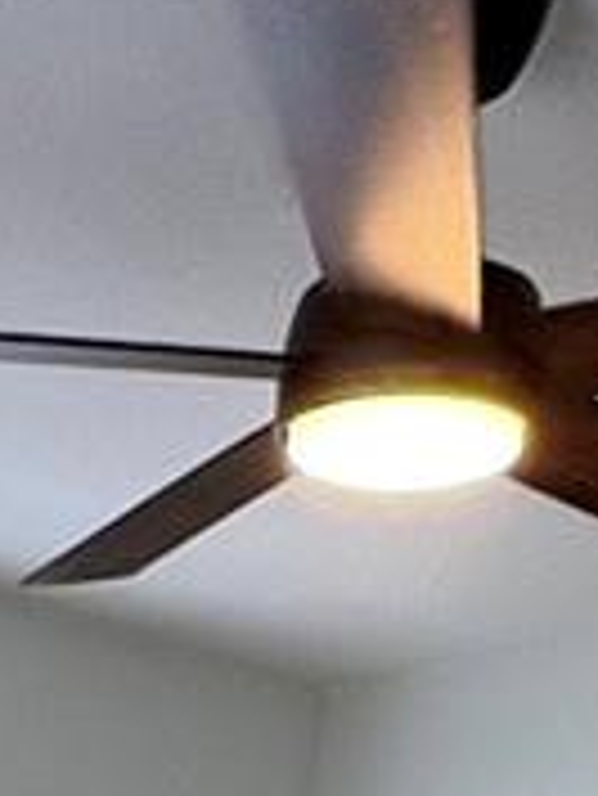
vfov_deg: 15.6
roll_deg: -3.8
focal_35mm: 95
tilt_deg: -12.3
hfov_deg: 15.0
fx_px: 2186
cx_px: -153
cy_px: 1664
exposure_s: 1/124
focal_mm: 2.22
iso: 160
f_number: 2.2
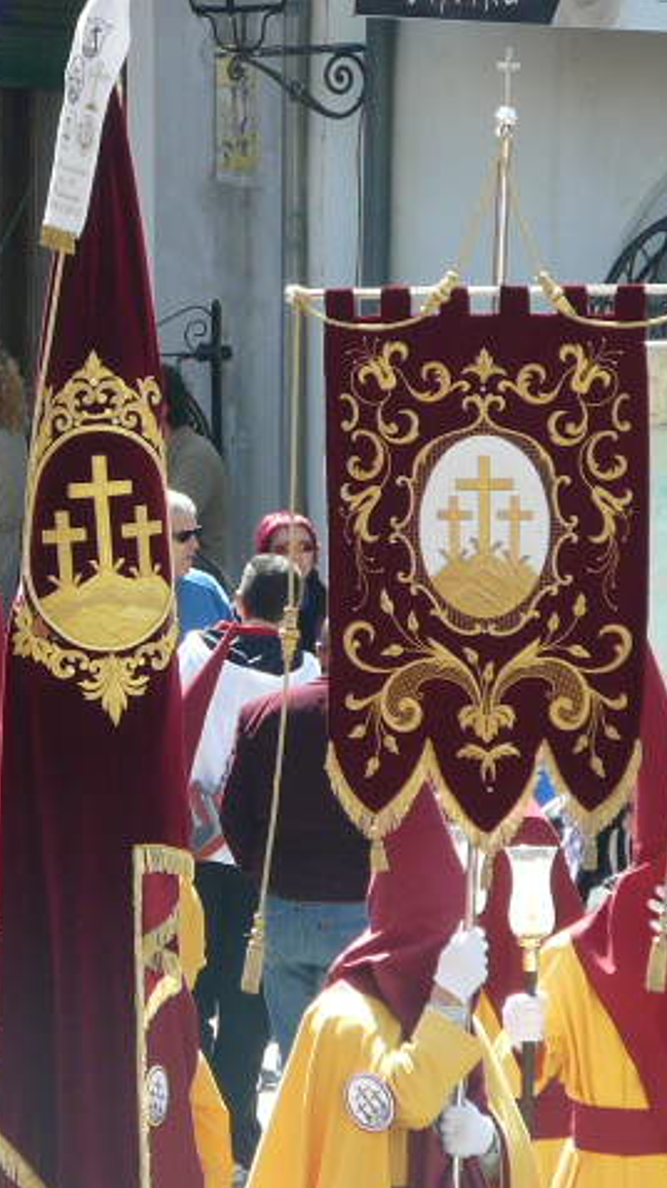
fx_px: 17151
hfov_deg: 2.2
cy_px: 595
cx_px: 82
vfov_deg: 4.0
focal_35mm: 545
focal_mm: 38.4
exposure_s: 1/200
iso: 100
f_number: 4
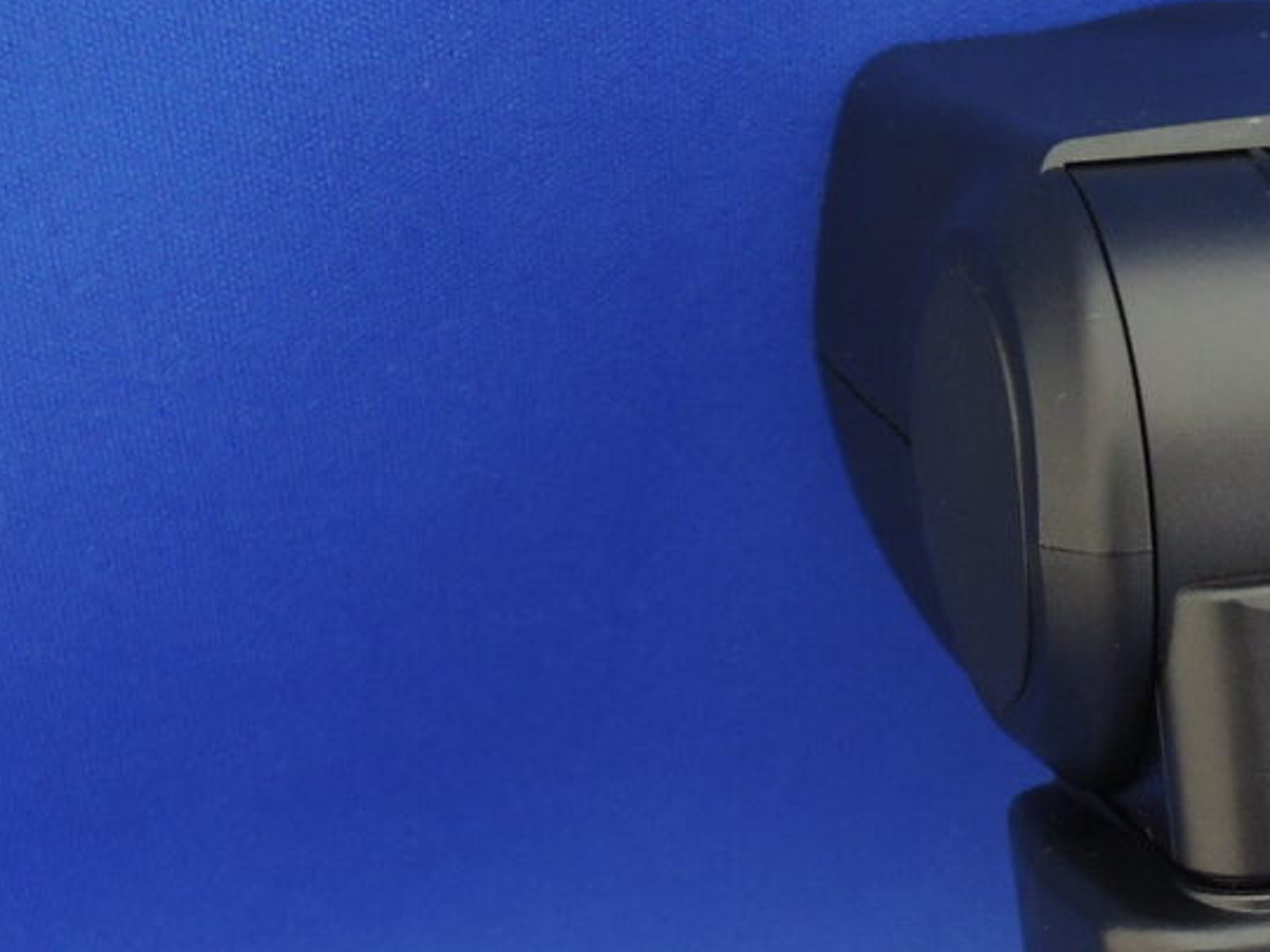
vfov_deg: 16.2
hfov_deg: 21.0
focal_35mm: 89
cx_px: 1364
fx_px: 3265
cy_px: 968
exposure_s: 1/40
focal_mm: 7.2
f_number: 3.3
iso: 400
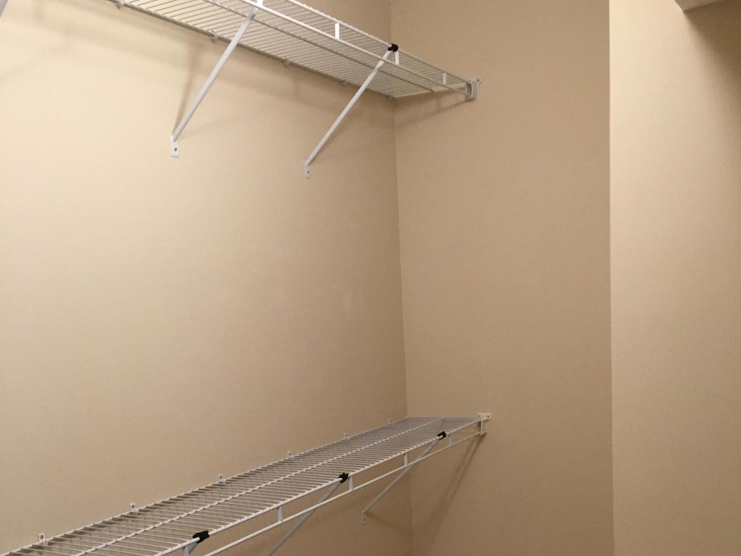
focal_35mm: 39
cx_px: 370
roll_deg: +1.7
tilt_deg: -6.5
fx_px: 835
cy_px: 394
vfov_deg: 36.2
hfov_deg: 47.9
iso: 50
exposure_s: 1/30
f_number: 2.2
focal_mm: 4.15
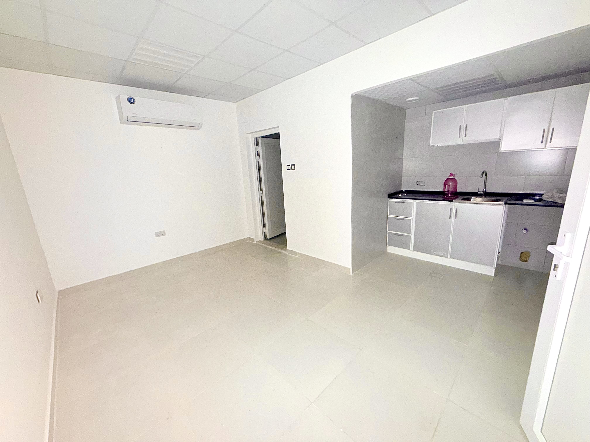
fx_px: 239
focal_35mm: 14
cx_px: 295
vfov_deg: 85.7
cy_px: 221
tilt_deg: -12.9
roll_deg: +2.9
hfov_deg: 102.1
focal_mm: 2.22
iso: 250
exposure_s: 1/16
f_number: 2.2
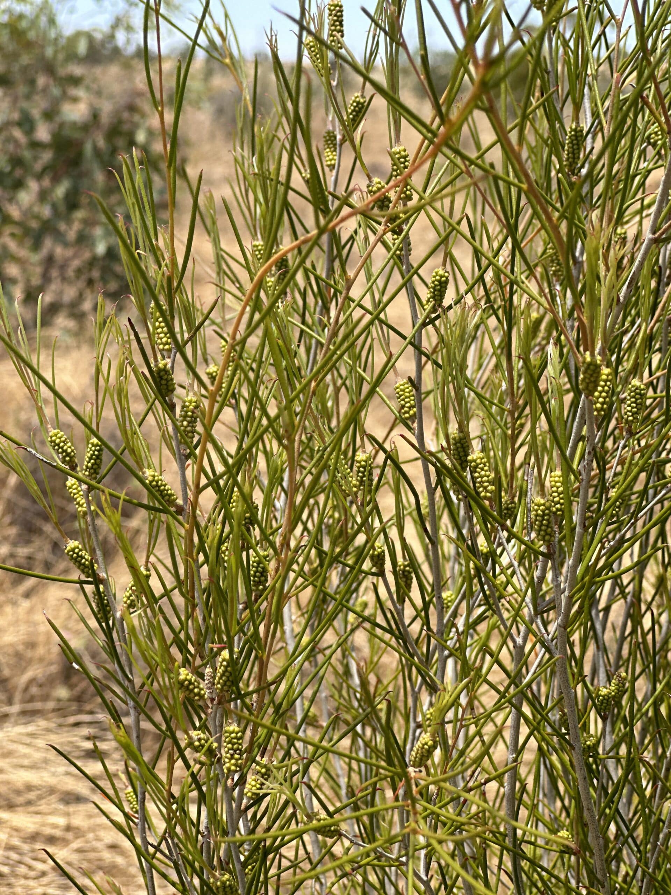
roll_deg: -2.0
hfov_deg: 19.1
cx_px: 336
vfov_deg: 25.3
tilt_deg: -10.2
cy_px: 448
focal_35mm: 77
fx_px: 1990
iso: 32
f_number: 2.8
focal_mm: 9
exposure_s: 1/391
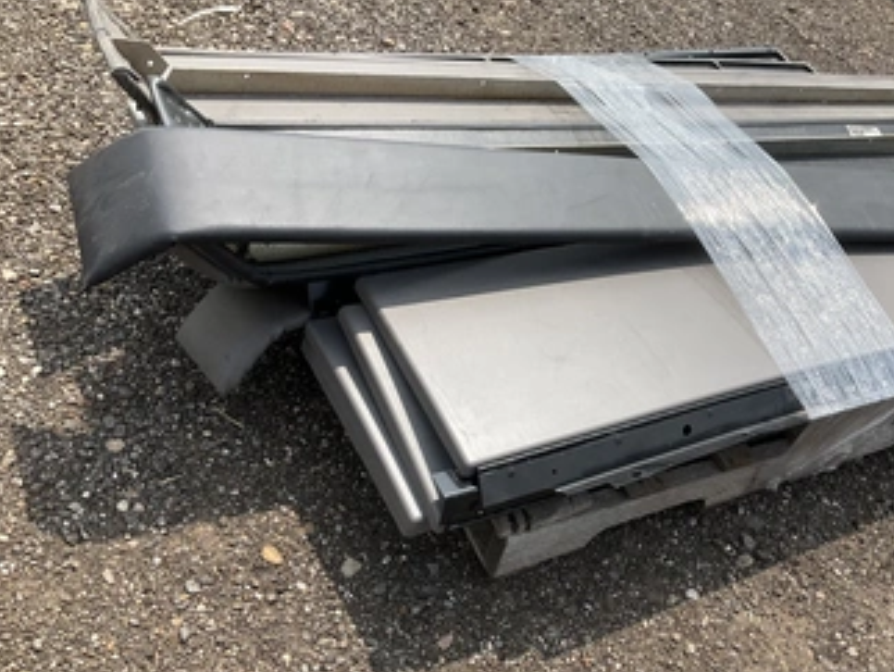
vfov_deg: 39.7
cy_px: 372
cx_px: 553
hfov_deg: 50.9
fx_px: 930
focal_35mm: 36
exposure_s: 1/1730
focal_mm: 3
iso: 25
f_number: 1.8
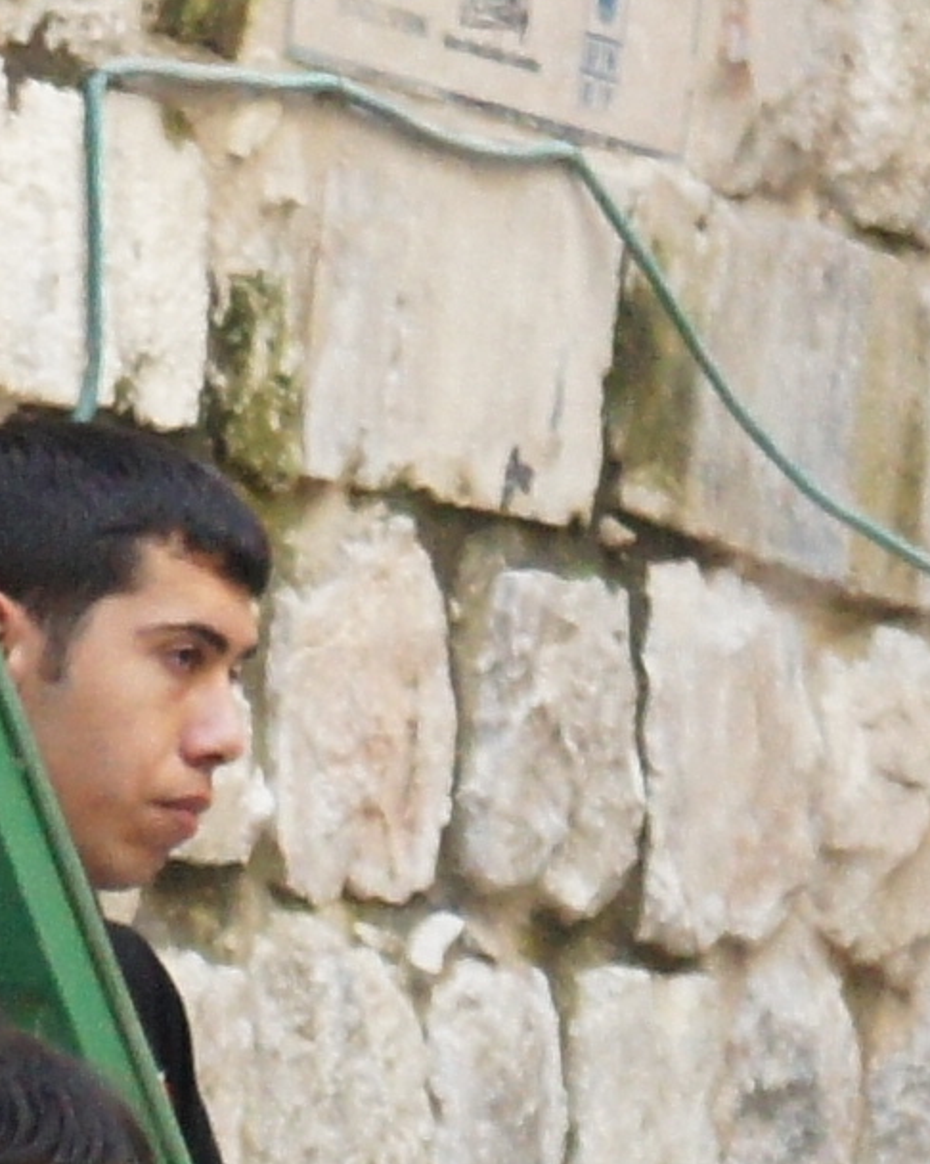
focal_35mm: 585
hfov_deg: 2.6
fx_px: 20122
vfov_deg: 3.3
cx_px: -721
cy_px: 2330
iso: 1600
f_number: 5.6
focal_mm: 55
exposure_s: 1/100
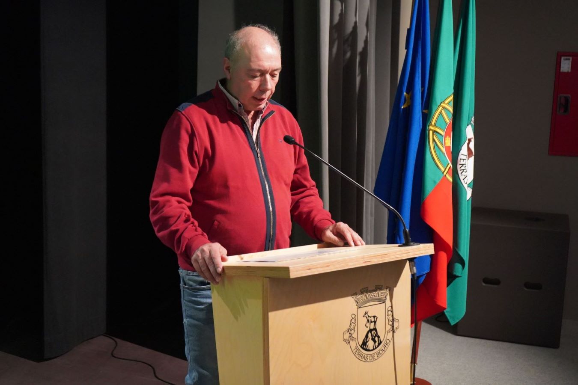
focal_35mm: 48
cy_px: 192
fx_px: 771
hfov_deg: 41.1
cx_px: 289
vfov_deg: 28.1
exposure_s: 1/160
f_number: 4.5
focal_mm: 48
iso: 12800
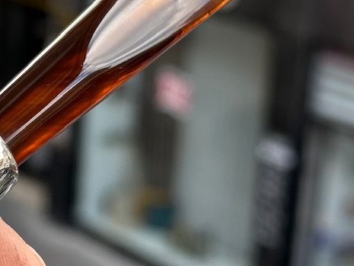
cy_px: 124
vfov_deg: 11.2
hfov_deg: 14.6
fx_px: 1350
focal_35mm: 132
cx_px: -42
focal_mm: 6.86
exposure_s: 1/524
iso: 64
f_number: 1.78
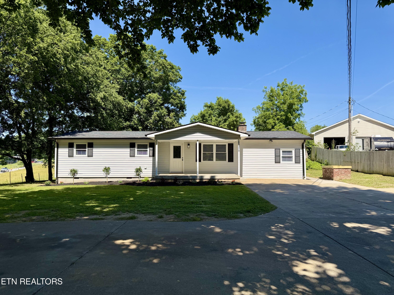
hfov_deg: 71.6
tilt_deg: +0.4
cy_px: 148
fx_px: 273
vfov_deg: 56.8
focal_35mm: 24
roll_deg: -0.4
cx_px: 197
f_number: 1.78
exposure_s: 1/3145
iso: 80
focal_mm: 6.76
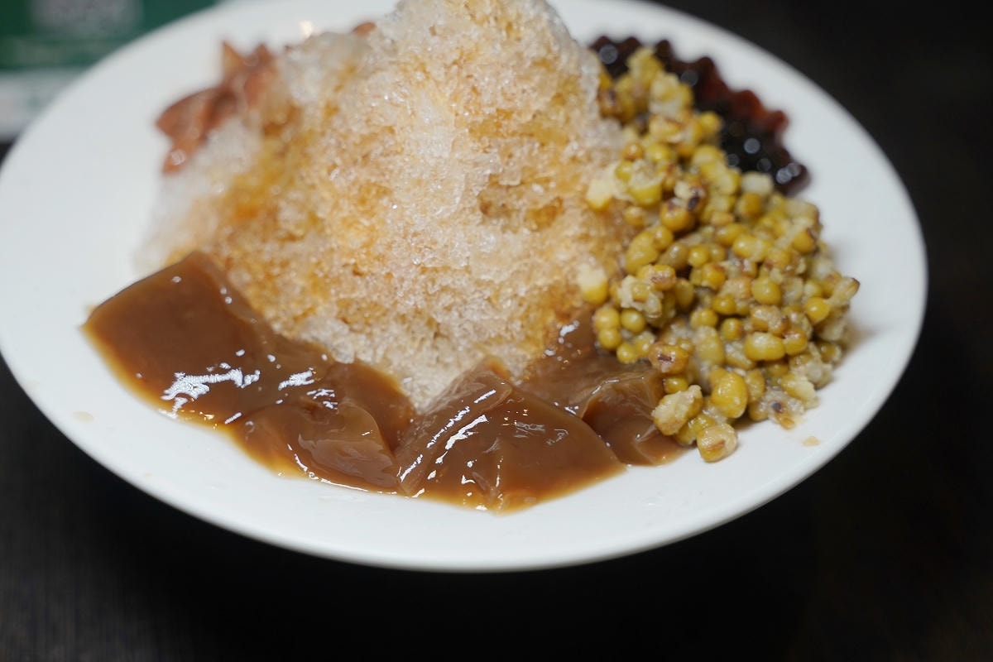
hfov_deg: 36.2
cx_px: 496
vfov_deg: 24.6
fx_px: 1517
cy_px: 331
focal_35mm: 55
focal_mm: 55
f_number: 4
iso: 160
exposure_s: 1/60
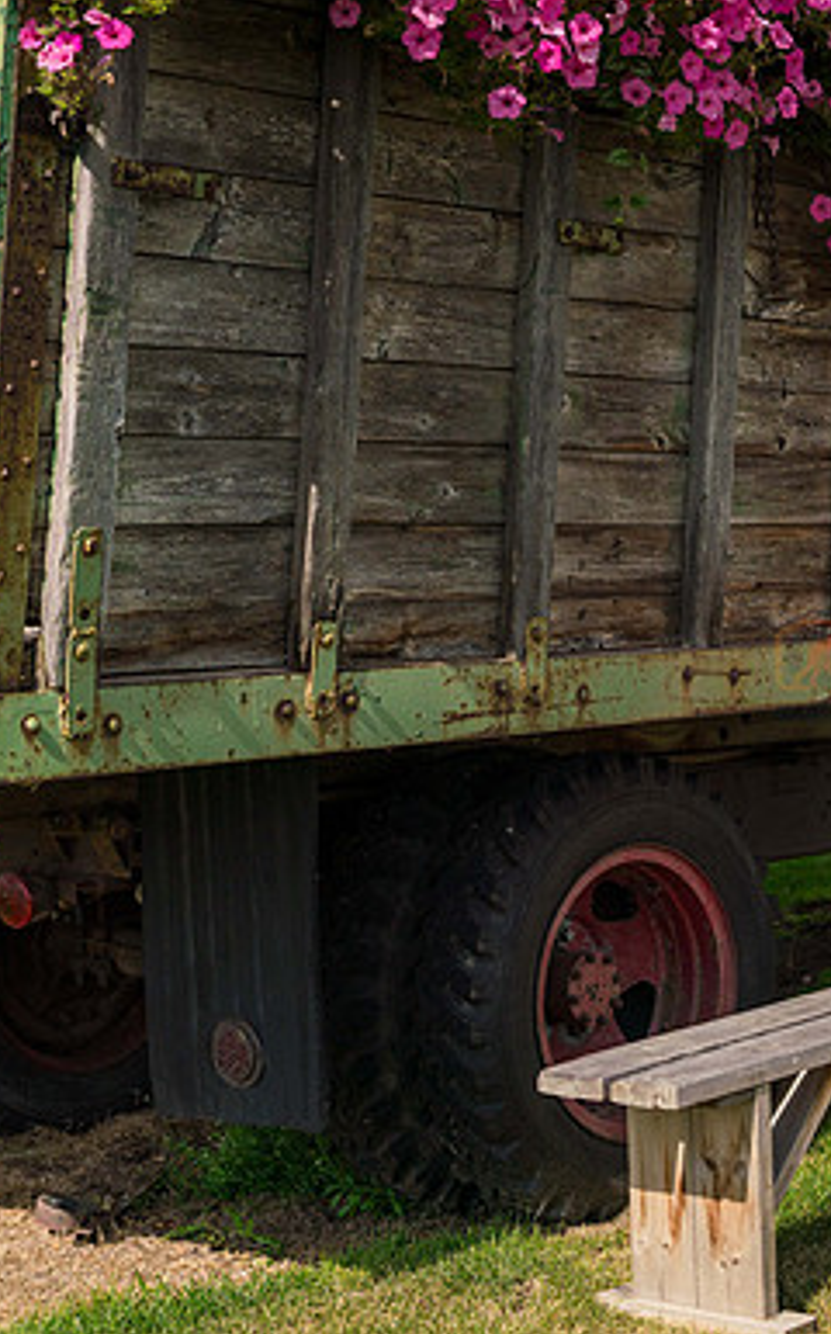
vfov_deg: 27.9
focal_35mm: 74
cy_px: 661
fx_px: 2686
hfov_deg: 16.8
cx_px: 993
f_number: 3.2
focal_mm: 43
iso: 400
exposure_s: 1/8000
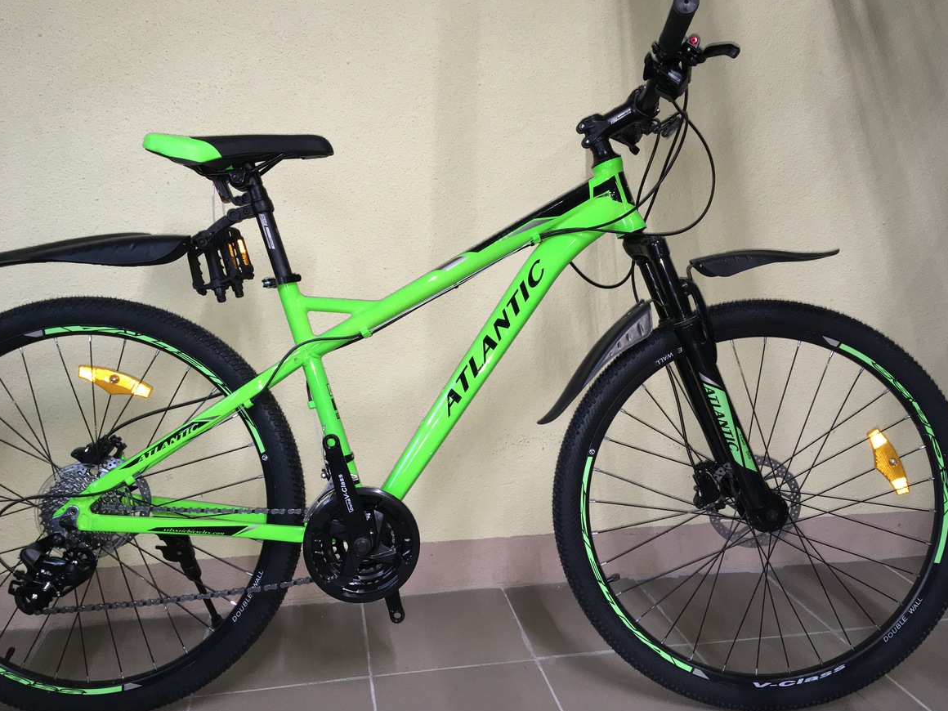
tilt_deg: -11.8
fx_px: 822
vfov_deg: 46.8
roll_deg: -0.9
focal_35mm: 30
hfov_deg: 60.0
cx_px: 477
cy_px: 352
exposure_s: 1/25
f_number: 2.2
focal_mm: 4.15
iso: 80
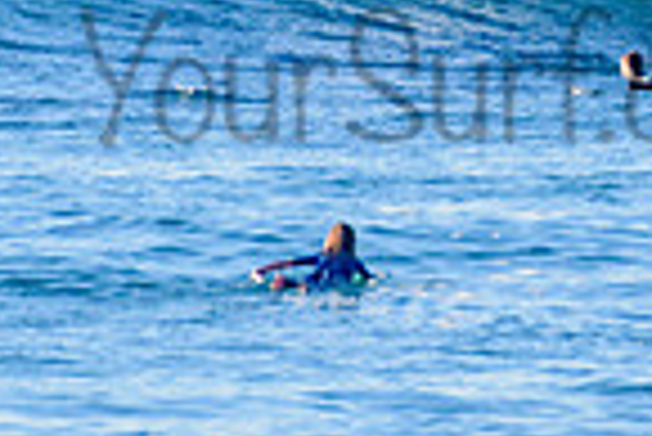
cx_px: 839
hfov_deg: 0.8
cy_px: -90
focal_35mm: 2455
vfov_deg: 0.6
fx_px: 44507
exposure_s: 1/2000
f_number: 5.6
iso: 360
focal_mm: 500
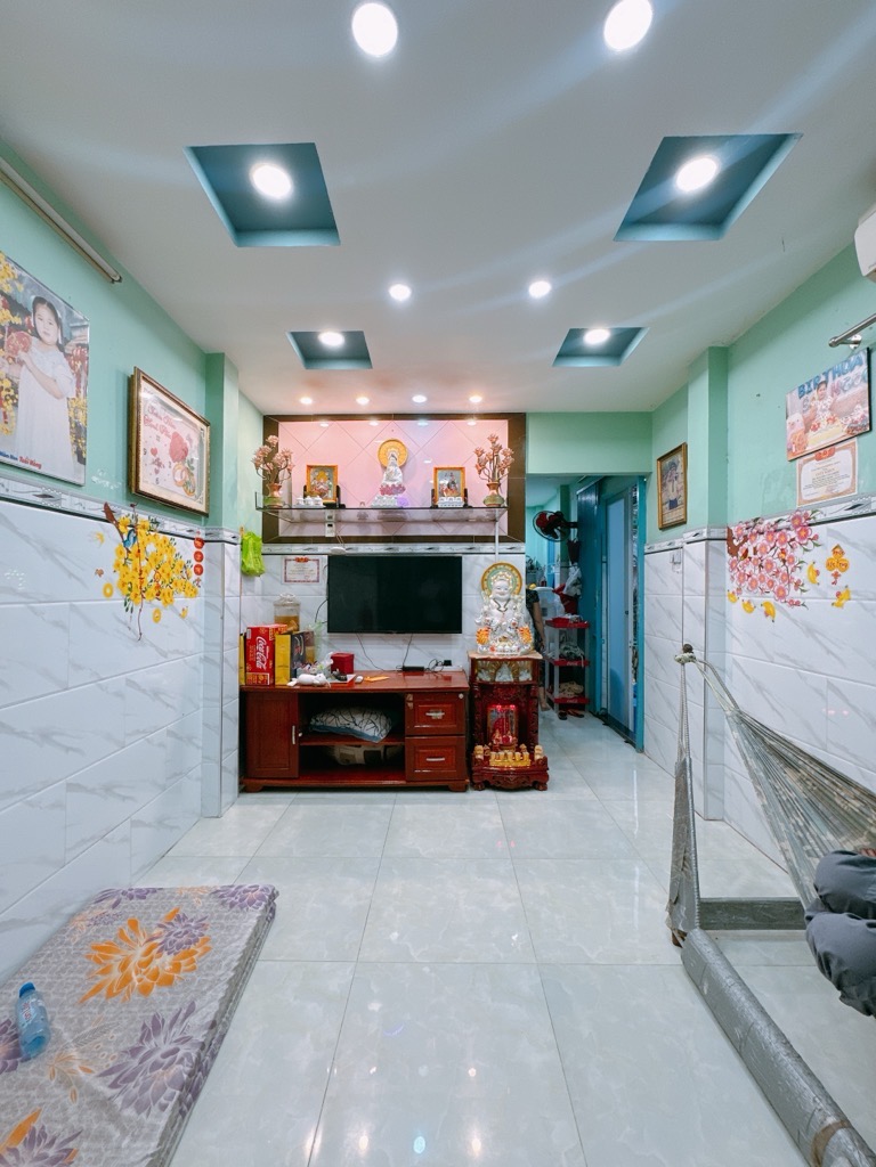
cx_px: 438
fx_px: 472
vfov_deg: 102.1
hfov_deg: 85.7
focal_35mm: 14
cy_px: 584
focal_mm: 2.22
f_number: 2.2
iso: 250
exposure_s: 1/100
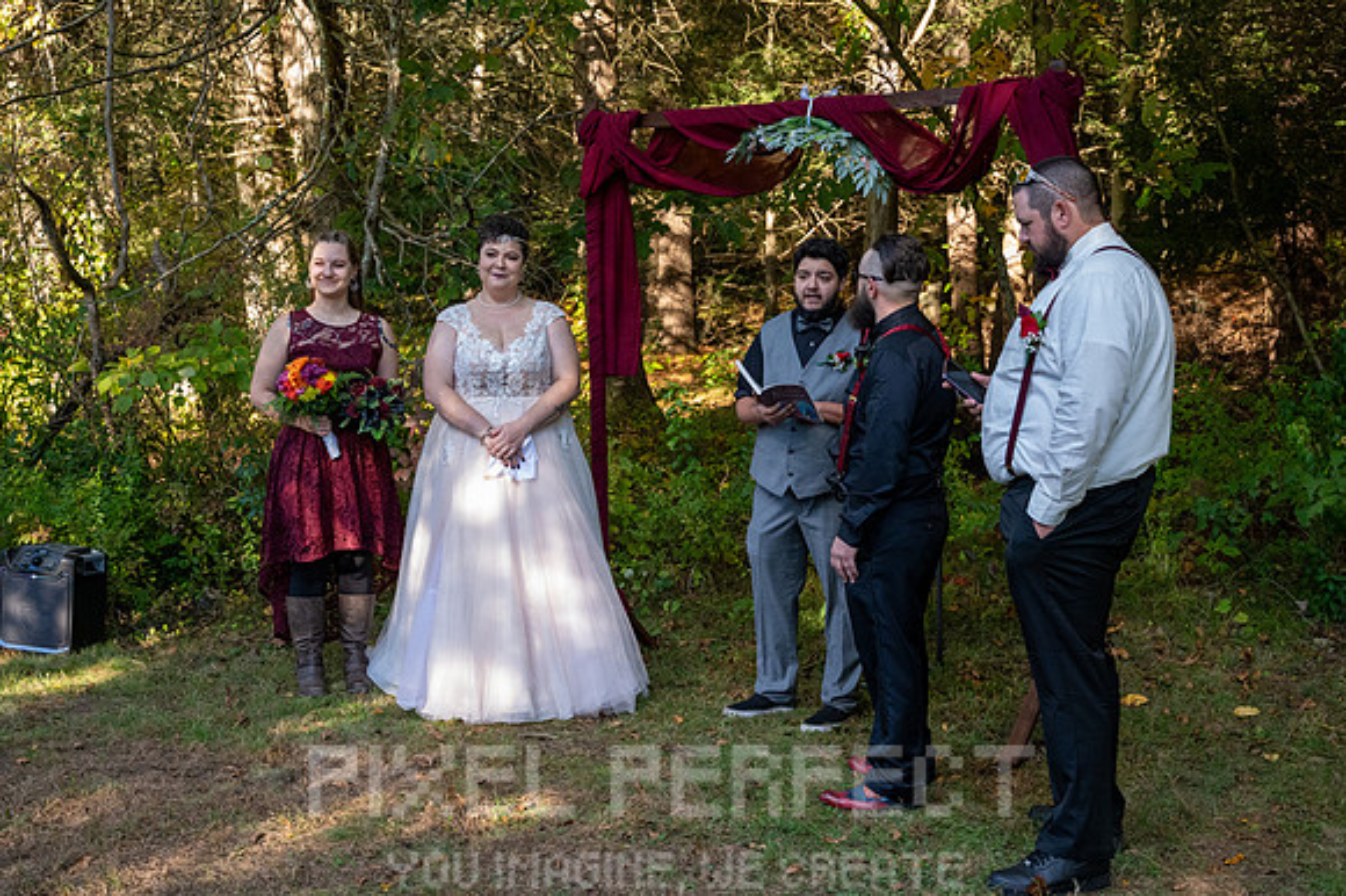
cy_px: 448
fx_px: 1719
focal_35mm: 46
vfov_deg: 29.2
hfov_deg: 42.8
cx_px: 673
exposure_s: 1/3200
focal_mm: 46
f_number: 4.5
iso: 6400
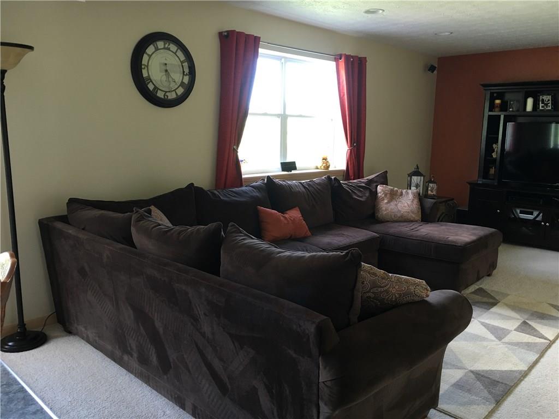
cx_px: 280
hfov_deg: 61.7
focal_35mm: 29
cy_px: 210
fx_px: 468
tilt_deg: -9.1
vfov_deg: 48.2
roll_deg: -2.1
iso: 40
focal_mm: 4.15
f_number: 2.2
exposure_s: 1/15
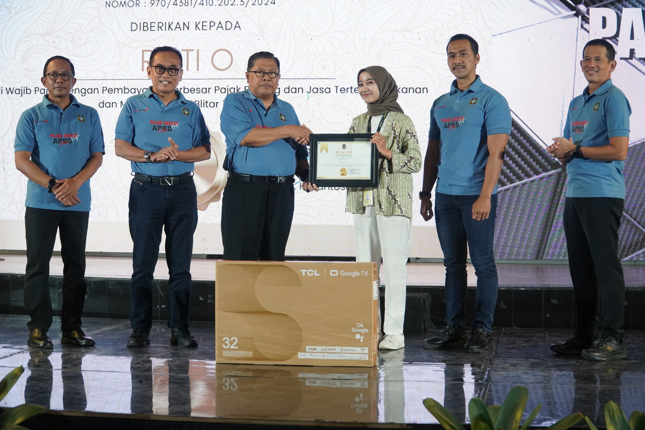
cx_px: 322
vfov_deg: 21.1
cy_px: 215
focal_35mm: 64
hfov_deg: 31.2
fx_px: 1156
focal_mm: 43
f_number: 5.6
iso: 1250
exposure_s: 1/160
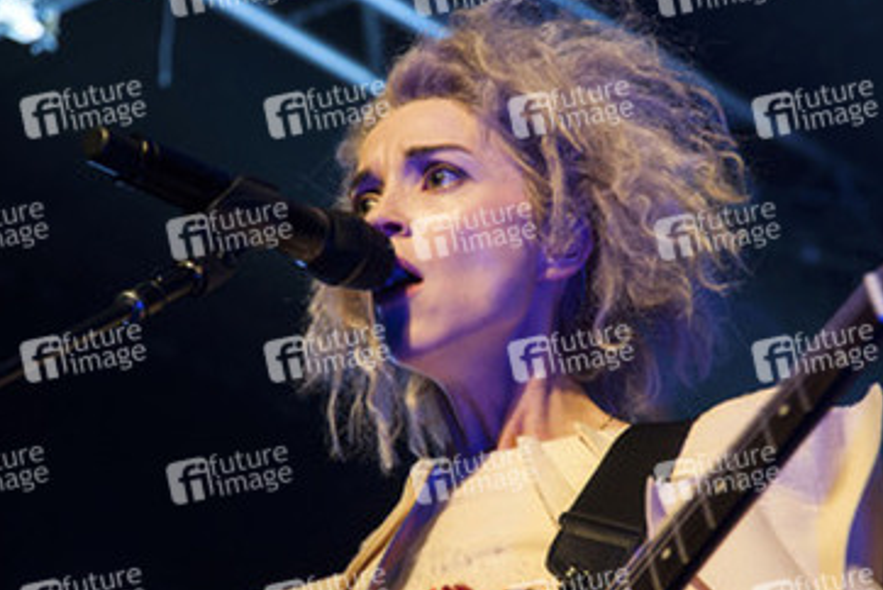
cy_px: 293
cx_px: 505
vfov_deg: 9.2
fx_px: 3657
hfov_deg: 13.8
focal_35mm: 149
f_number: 5.6
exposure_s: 1/40
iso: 2000
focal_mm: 120
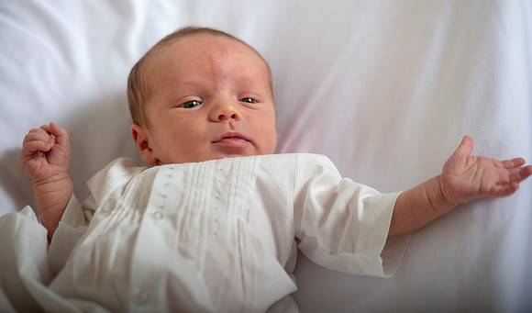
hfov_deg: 12.0
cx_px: 264
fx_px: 2532
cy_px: 151
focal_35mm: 178
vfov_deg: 7.1
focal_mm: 170
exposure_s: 1/250
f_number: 2.8
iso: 80
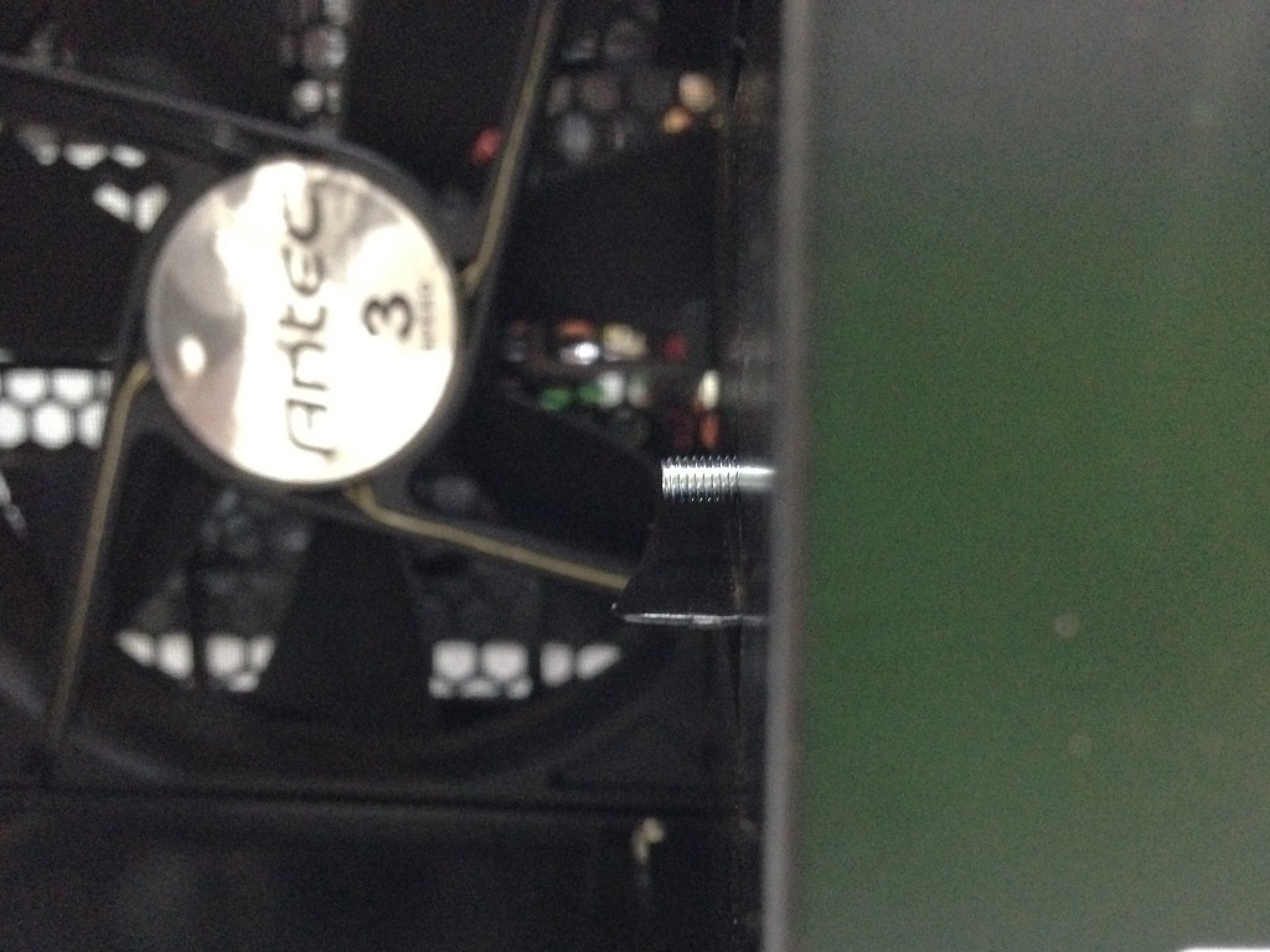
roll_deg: +0.6
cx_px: 635
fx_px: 1211
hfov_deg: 55.4
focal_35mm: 33
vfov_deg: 42.9
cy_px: 476
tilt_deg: -12.0
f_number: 2.4
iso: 800
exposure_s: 1/15
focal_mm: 4.12
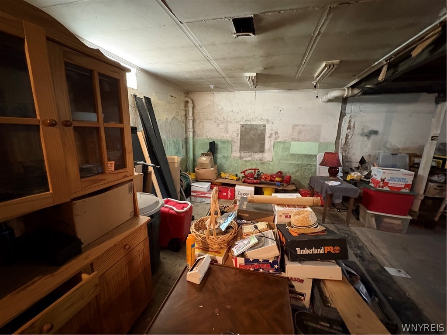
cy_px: 168
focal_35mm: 14
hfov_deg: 102.1
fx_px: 181
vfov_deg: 85.7
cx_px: 224
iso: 1000
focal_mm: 2.22
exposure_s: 1/33
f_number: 2.2
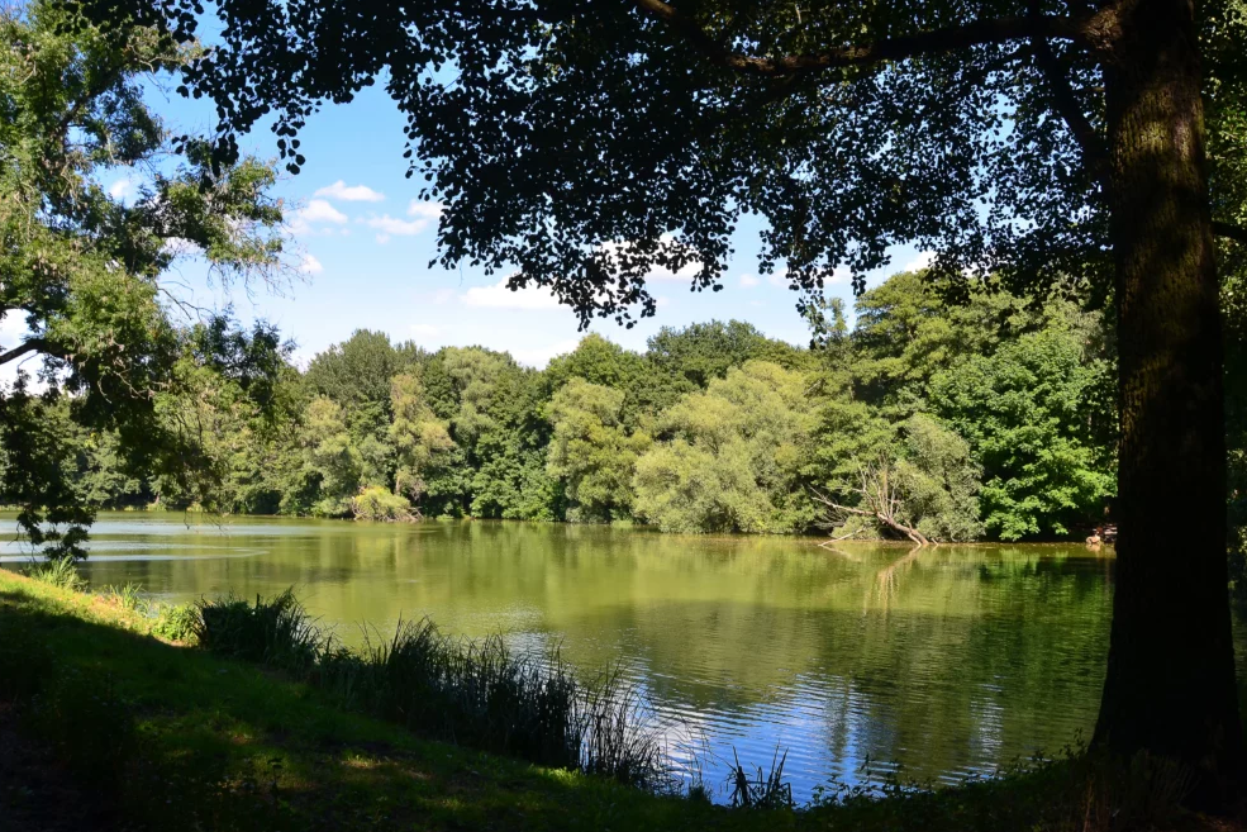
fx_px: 970
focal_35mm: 28
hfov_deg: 65.5
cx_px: 619
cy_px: 419
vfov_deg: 46.4
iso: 200
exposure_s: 1/80
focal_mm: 18
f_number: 10
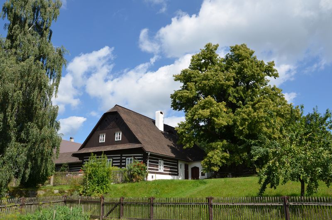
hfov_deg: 67.5
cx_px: 166
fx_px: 249
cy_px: 110
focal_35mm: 27
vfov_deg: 47.7
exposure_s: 1/200
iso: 100
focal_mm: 18
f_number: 9
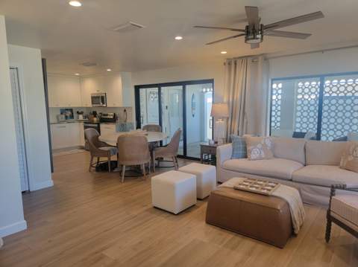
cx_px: 179
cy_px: 134
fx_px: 248
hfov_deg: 71.7
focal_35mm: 24
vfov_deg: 56.7
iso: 125
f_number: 1.8
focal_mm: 6.7
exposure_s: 1/120
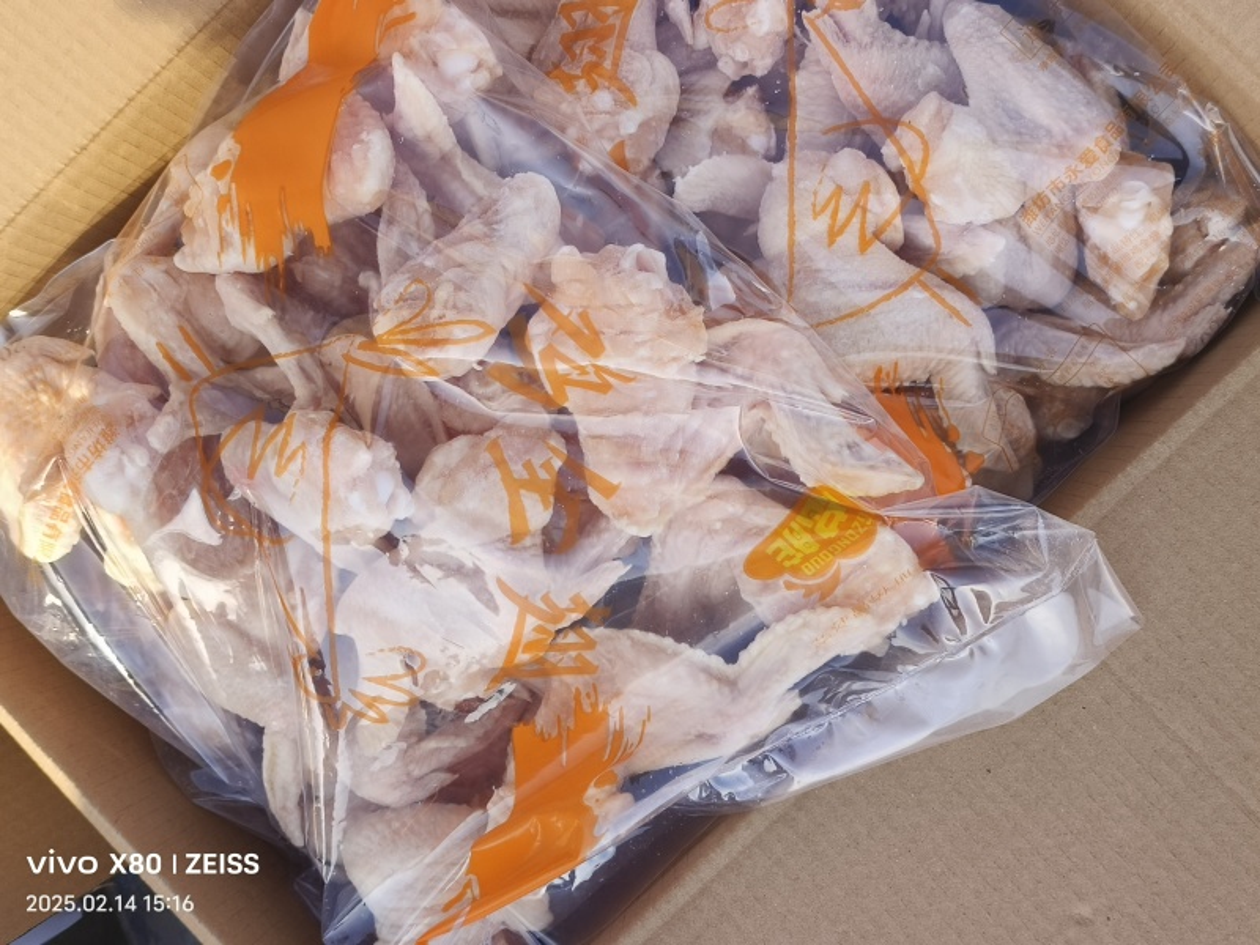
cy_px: 472
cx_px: 630
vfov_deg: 35.1
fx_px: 1492
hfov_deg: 45.8
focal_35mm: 41
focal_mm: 5.5
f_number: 1.75
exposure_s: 1/413
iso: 100
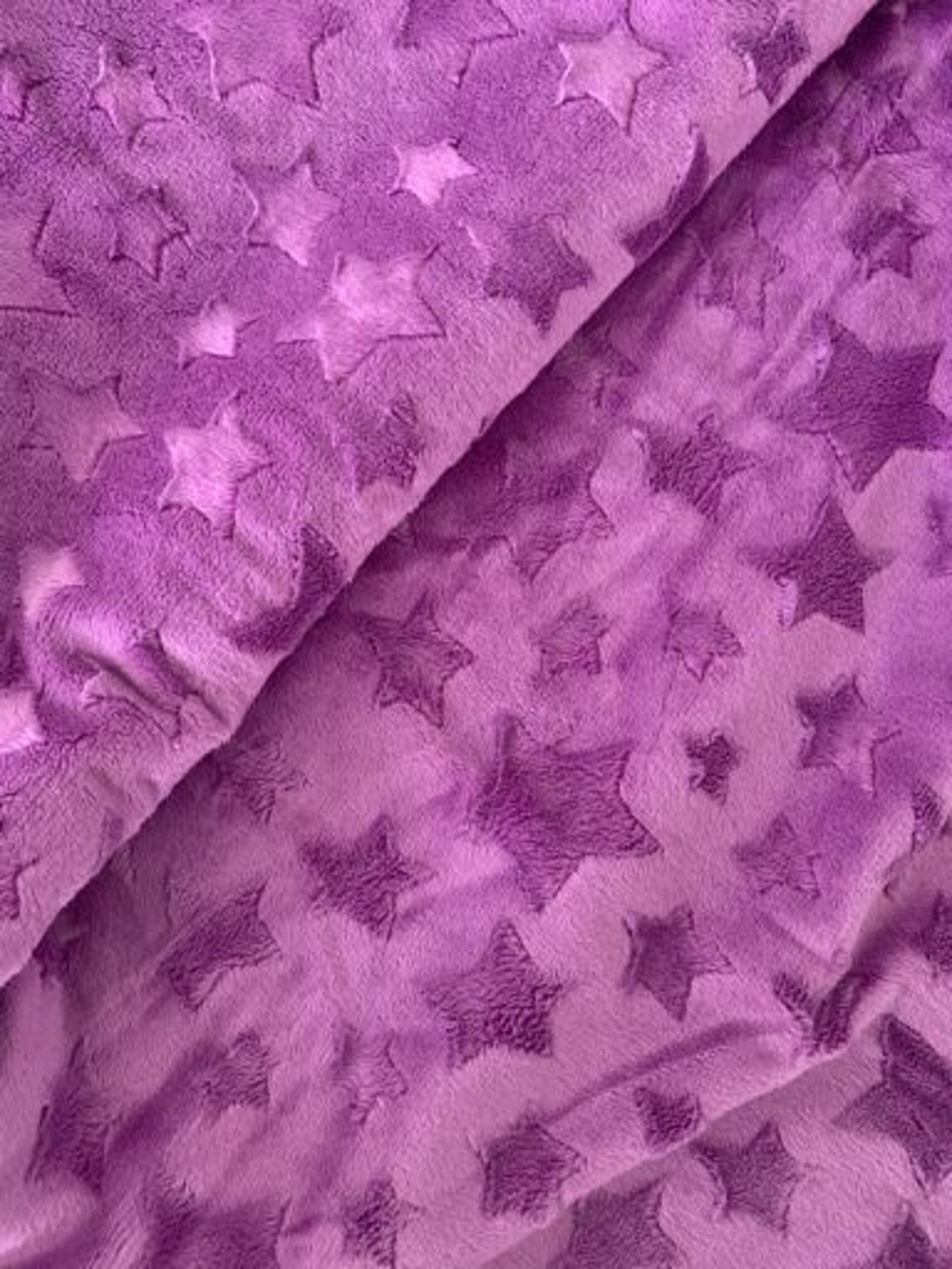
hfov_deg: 53.1
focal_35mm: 26
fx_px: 953
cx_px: 476
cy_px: 634
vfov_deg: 67.3
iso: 320
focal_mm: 4.25
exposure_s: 1/60
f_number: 1.8
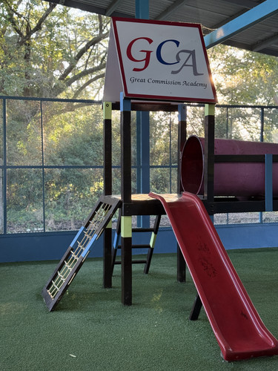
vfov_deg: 39.7
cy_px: 186
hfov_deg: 30.3
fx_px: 514
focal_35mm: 48
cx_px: 139
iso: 160
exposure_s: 1/60
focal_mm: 6.76
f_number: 1.78
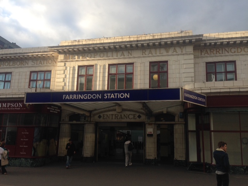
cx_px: 124
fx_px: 236
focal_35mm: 33
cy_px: 93
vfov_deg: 42.9
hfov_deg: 55.4
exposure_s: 1/448
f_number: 2.4
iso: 50
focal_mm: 4.12
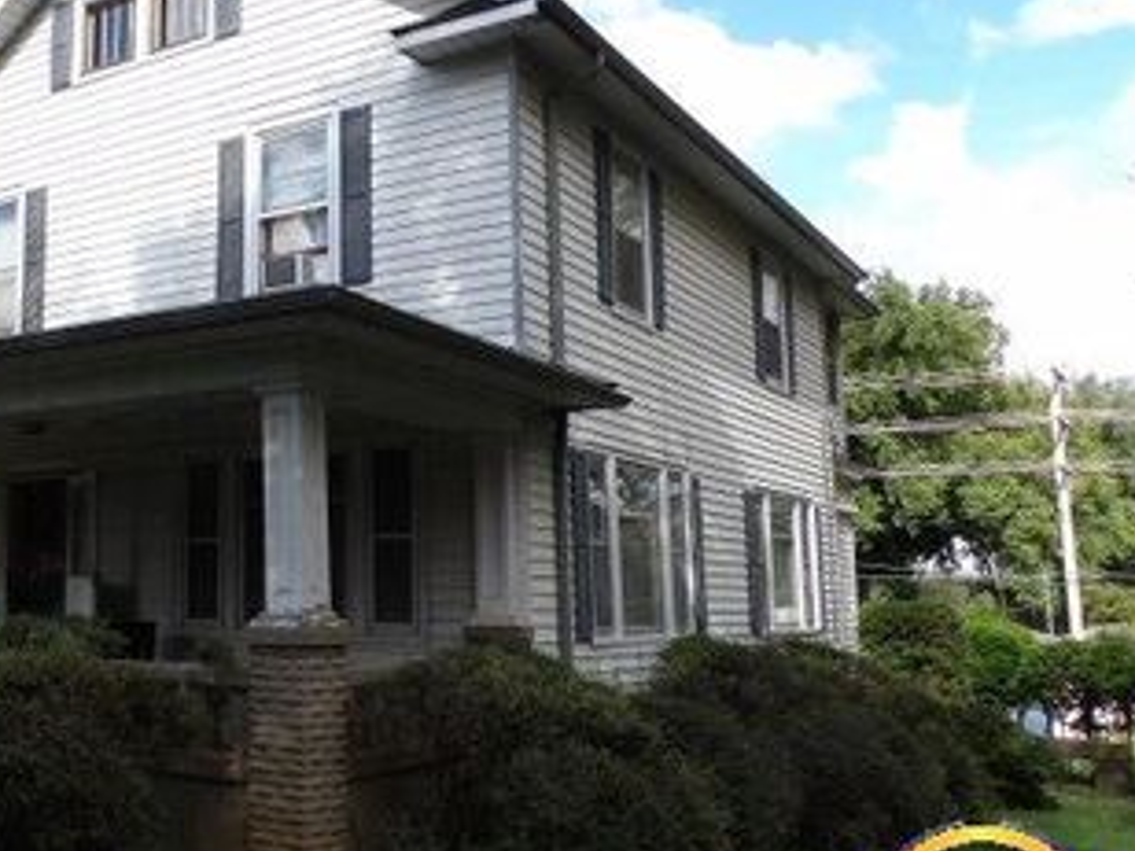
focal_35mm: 39
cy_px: 403
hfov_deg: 45.4
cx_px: 221
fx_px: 1279
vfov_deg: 36.8
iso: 100
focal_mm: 4.3
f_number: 3.2
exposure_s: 1/394
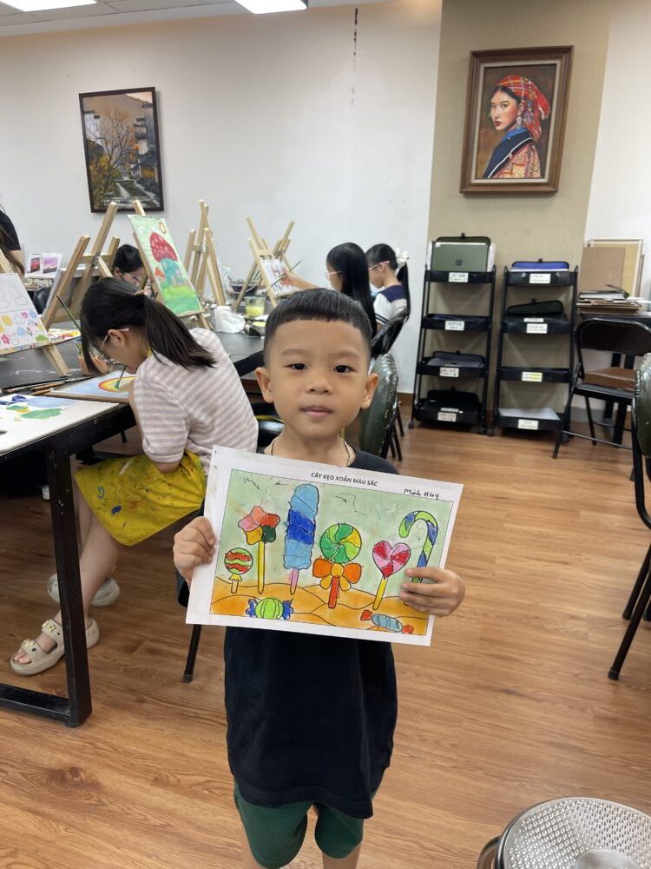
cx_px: 326
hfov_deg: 54.9
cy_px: 434
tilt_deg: -15.4
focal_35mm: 25
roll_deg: -2.1
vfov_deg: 69.4
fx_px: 627
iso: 100
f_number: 1.6
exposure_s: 1/121
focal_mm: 5.1
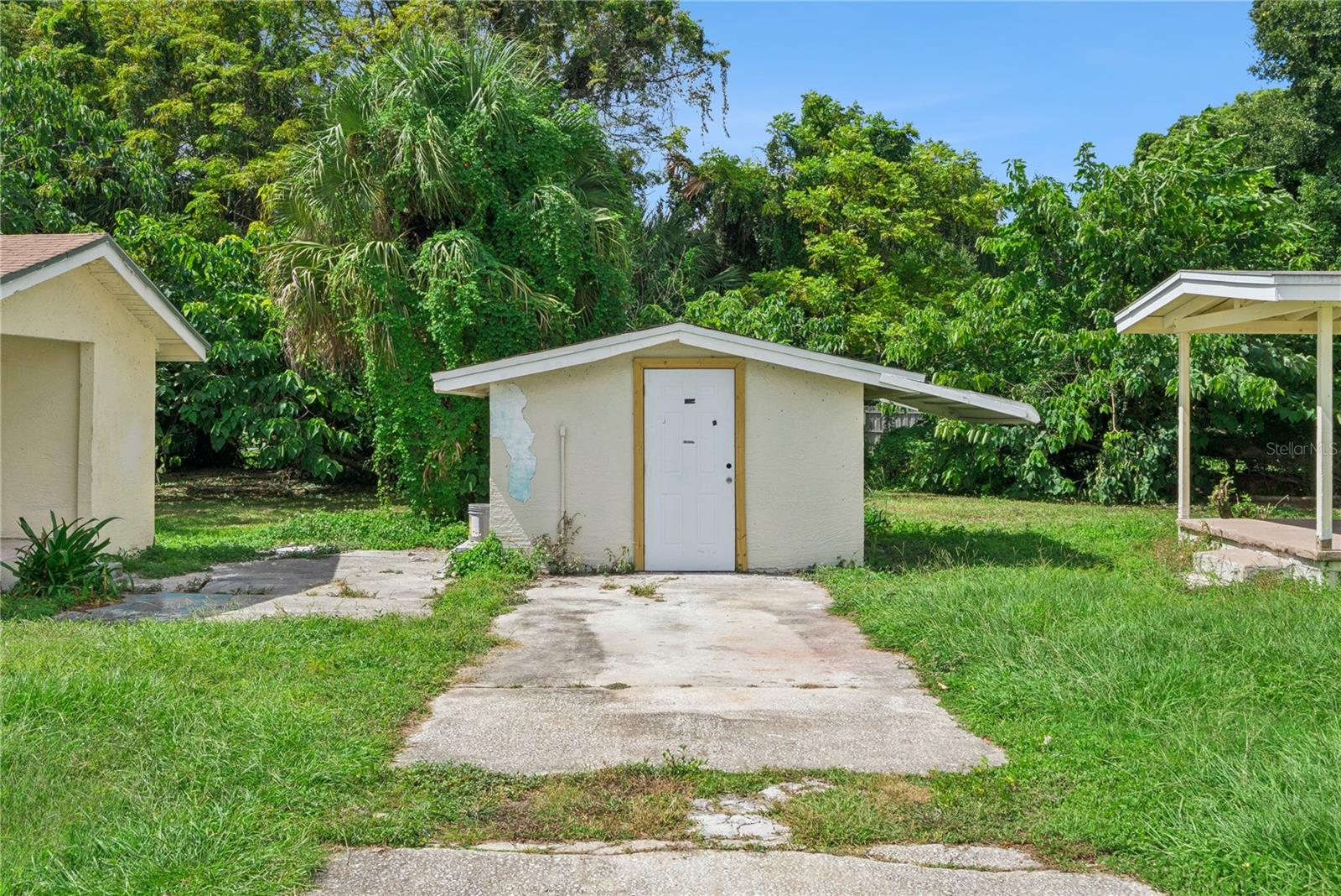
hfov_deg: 54.4
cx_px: 670
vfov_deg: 37.9
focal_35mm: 35
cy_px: 448
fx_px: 1304
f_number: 16
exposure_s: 1/50
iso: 64
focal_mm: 35
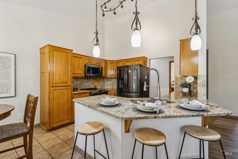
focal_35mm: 16
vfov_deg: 72.7
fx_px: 108
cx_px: 119
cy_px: 80
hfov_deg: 95.7
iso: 400
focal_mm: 16.3
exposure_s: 1/6
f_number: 13
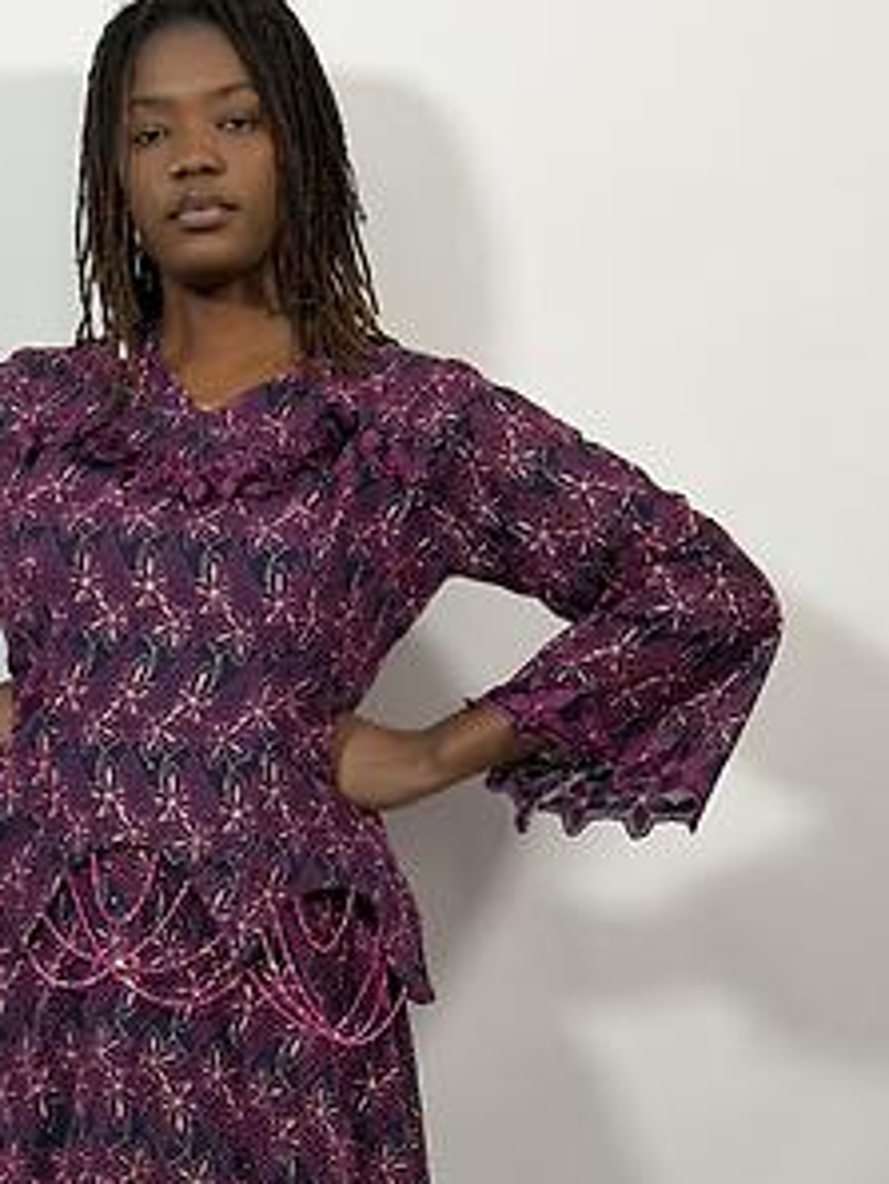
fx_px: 3319
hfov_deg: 15.2
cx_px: 263
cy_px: 1160
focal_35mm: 97
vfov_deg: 19.7
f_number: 1.78
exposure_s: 1/50
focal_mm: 6.76
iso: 50
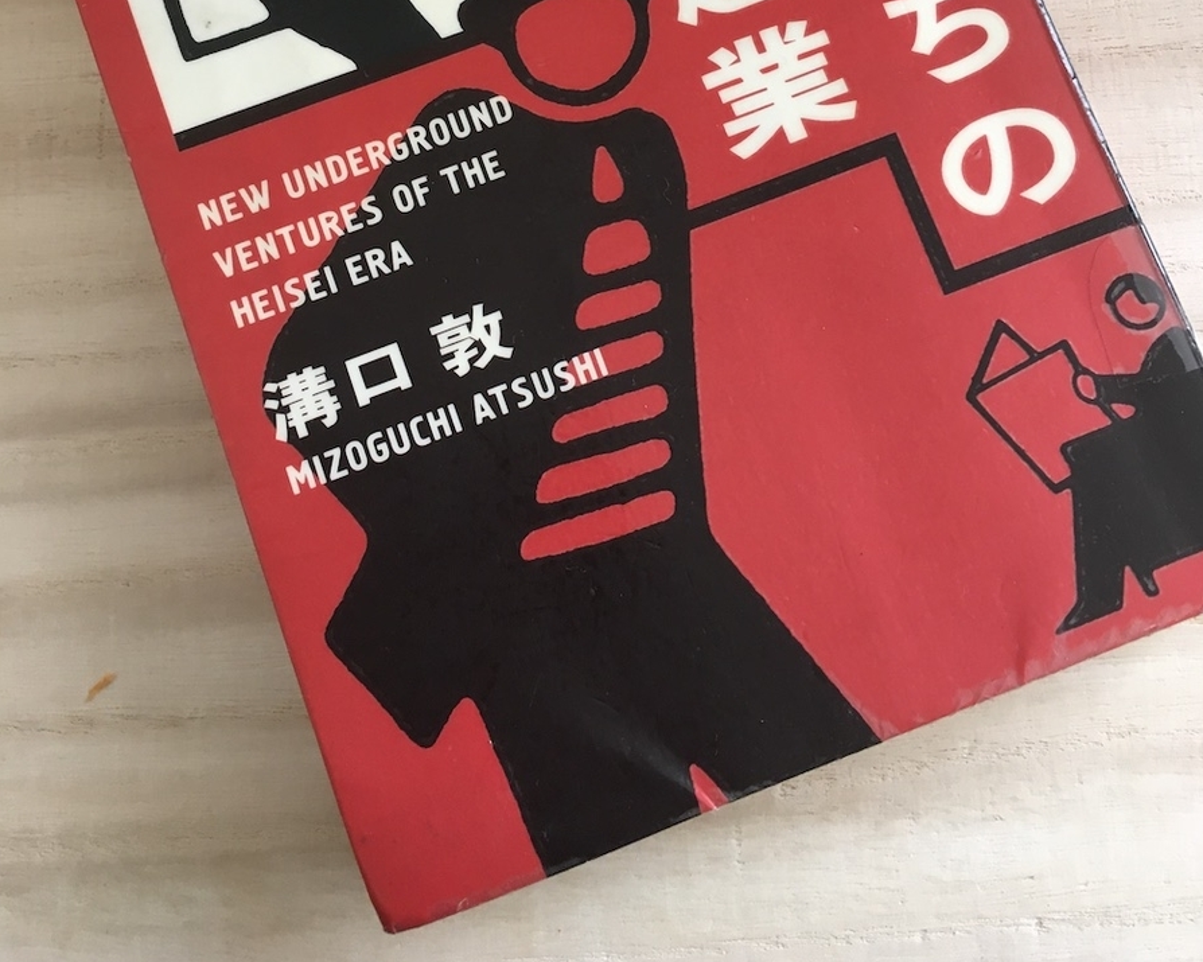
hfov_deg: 47.9
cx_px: 602
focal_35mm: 38
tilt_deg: -79.5
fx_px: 1353
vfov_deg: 37.6
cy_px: 183
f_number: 2.2
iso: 80
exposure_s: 1/30
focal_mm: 4.15
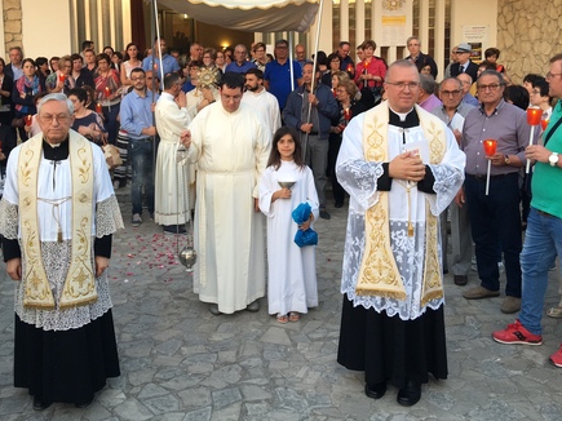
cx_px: 258
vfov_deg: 35.6
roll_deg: +0.4
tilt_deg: -5.3
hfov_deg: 46.8
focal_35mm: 40
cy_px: 137
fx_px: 649
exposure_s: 1/50
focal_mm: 4.15
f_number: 2.2
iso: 32
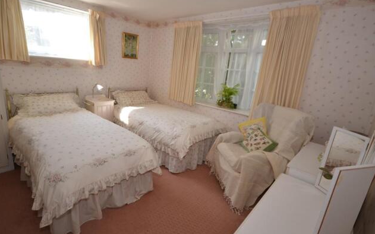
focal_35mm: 18
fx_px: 187
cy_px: 113
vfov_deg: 64.2
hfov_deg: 90.2
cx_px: 182
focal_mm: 11.5
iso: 360
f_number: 5.6
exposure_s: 1/125
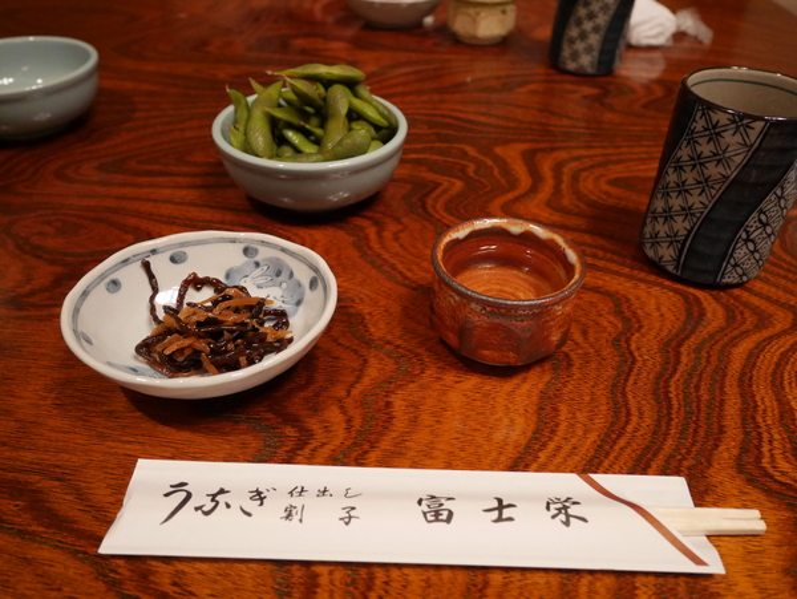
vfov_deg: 46.9
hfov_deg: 59.9
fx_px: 691
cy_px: 300
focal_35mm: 30
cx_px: 398
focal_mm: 15
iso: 3200
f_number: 3.7
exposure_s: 1/40
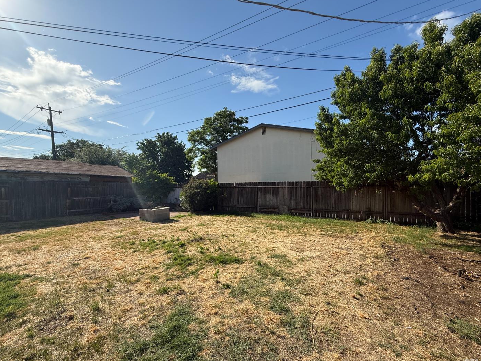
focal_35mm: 15
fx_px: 208
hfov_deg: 98.2
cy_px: 189
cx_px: 238
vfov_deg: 81.7
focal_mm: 2.22
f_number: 2.2
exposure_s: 1/1961
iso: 64
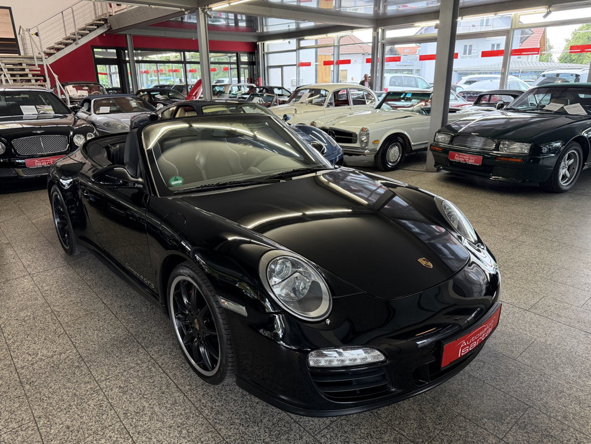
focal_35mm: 24
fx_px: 410
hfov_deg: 71.6
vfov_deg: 56.8
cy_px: 222
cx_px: 296
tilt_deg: -18.7
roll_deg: +1.3
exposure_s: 1/50
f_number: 1.78
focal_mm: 6.76
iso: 250
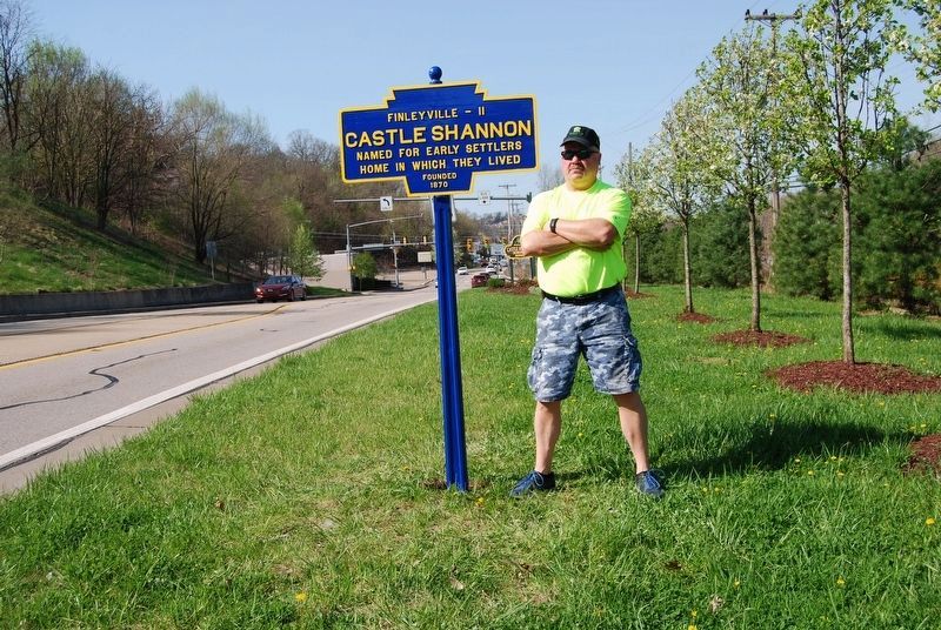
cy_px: 315
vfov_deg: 37.0
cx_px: 470
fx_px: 942
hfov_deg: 53.1
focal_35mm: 36
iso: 100
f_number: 7.1
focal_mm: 24
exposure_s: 1/200
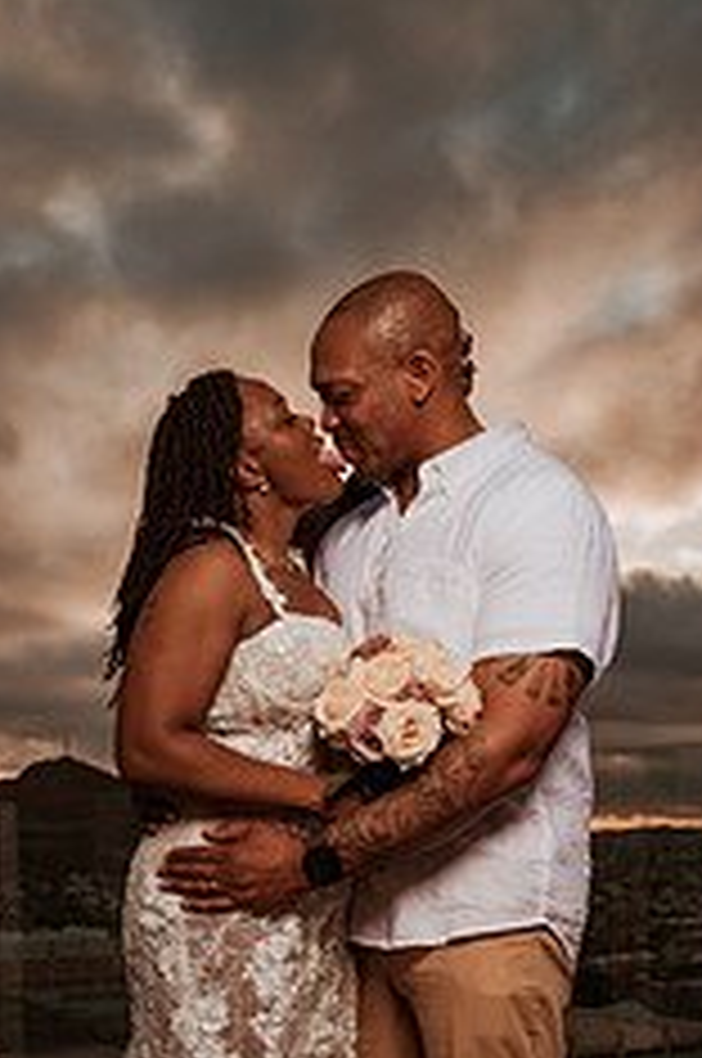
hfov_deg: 28.9
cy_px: 824
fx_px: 1349
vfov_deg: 41.2
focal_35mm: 46
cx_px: 223
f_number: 4
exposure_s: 1/1600
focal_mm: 24
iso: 160
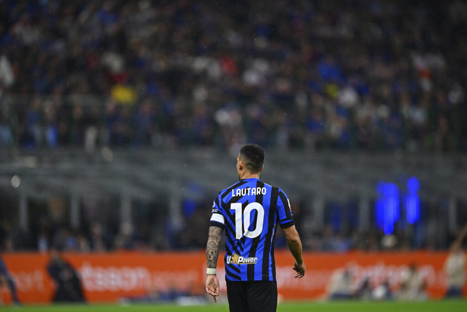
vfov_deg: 3.4
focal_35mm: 400
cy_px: 156
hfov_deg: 5.2
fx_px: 5189
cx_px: 234
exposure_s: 1/1600
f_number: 2.8
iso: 2000
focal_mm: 400
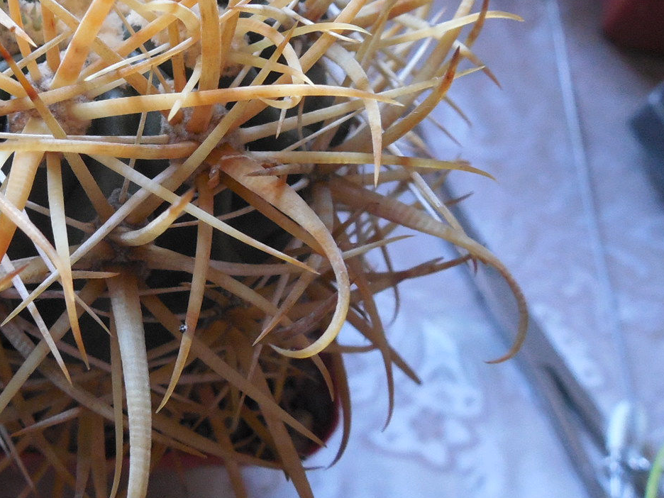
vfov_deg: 27.0
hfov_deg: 34.9
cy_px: 97
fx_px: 1017
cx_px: 123
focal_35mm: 53
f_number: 3.6
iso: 560
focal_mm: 5.6
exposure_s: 1/8
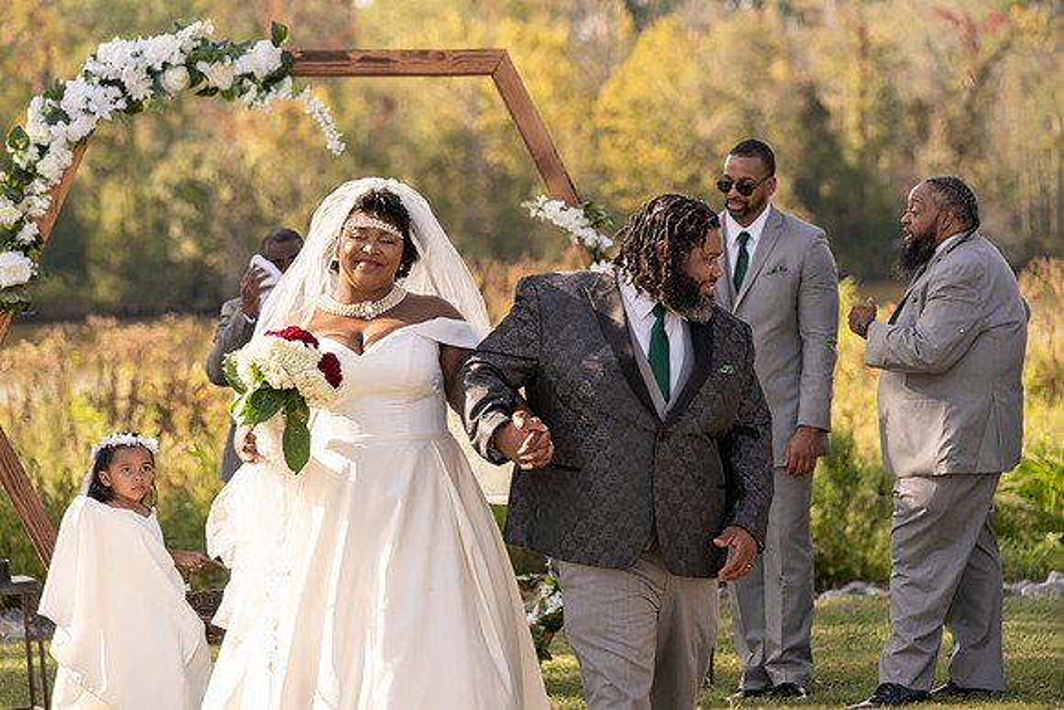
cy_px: 355
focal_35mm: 126
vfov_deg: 10.9
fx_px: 3728
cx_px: 540
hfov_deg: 16.2
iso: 100
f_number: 4
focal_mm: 123
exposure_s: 1/500
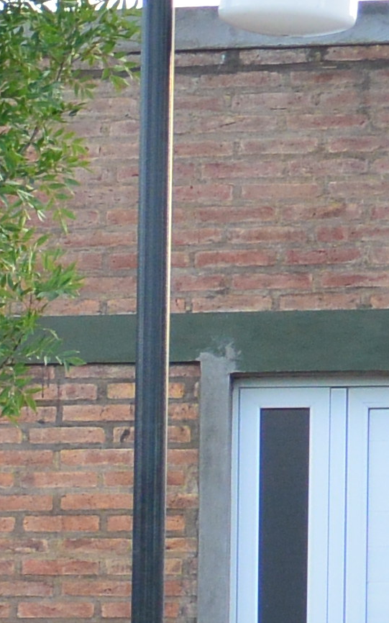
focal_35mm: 293
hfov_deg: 4.3
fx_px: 4972
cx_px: -914
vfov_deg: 7.1
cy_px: 838
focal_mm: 20.3
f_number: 5
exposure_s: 1/80
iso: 160
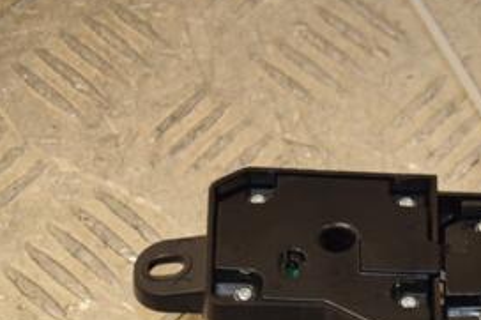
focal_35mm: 192
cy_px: 216
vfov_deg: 7.1
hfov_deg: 10.6
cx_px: 527
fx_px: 2564
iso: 800
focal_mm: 58
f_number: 5
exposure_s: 1/200
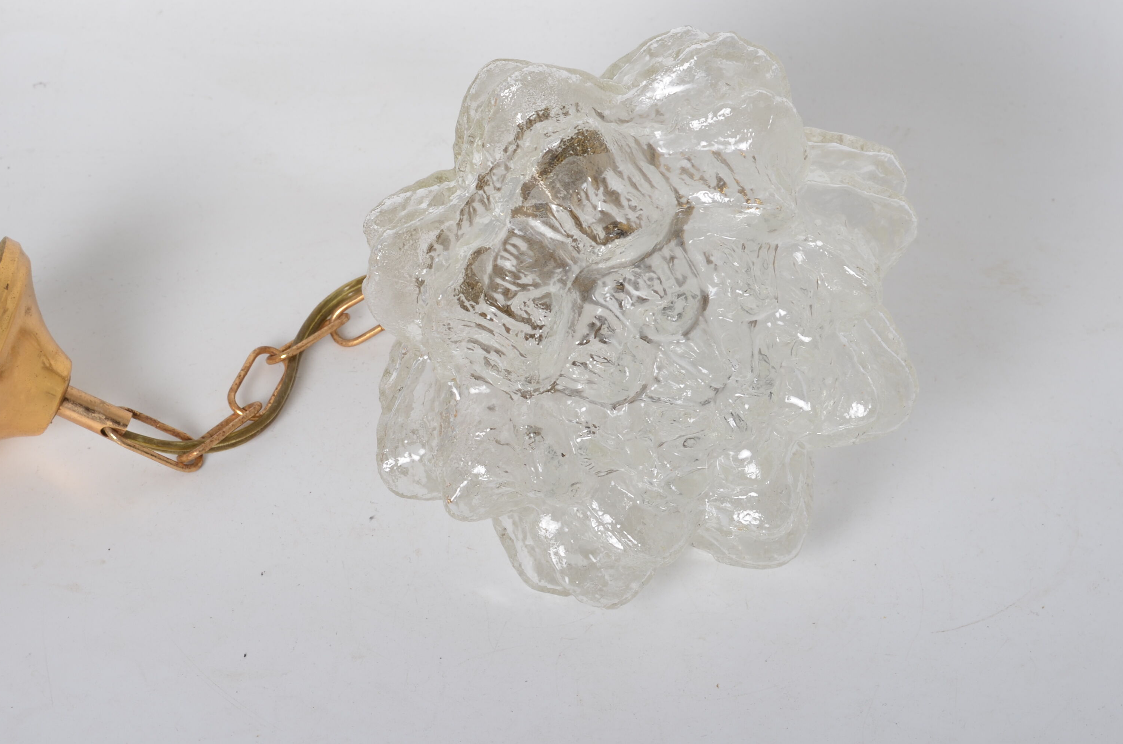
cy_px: 294
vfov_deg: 14.8
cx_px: 529
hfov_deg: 22.2
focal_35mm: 92
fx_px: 2864
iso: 100
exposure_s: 1/125
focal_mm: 50
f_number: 11
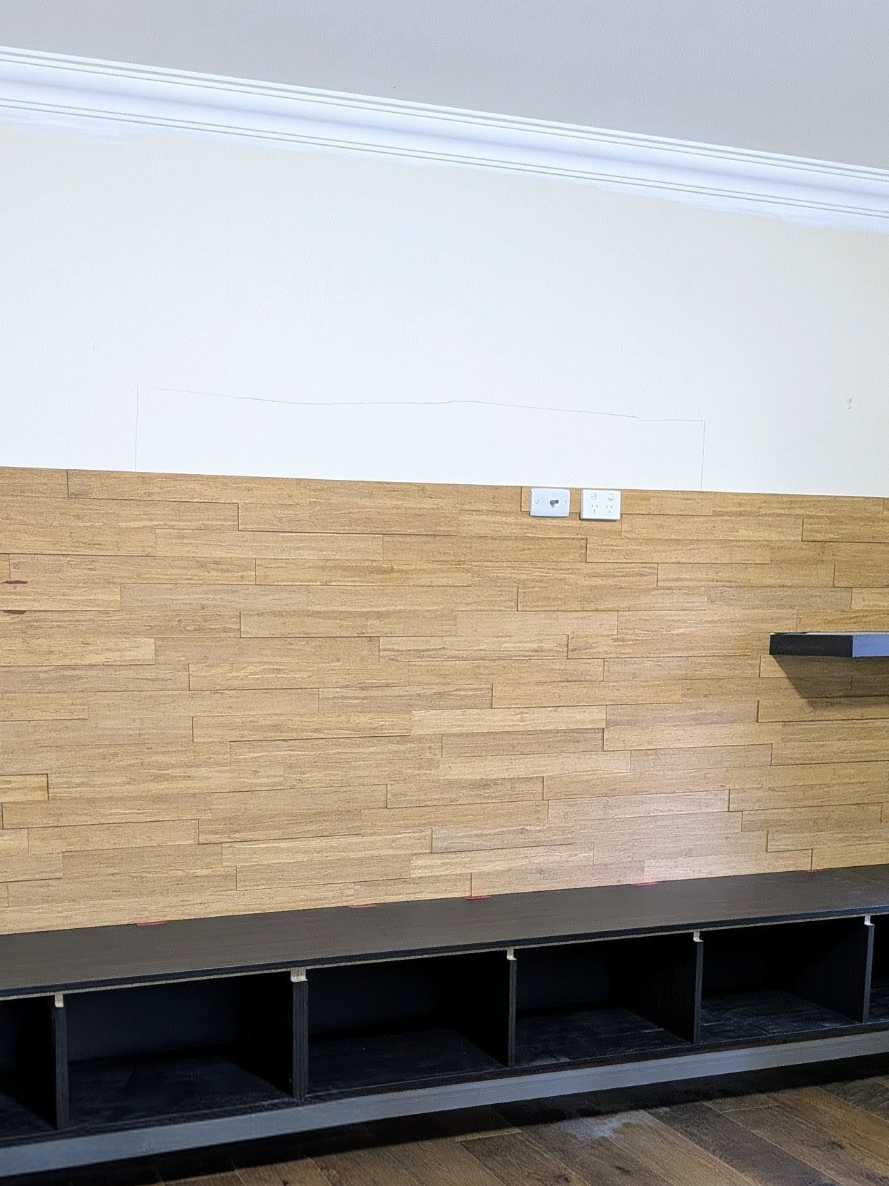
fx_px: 1267
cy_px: 816
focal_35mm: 37
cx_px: 349
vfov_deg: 49.0
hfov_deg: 38.5
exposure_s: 1/23.8
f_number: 1.7
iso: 396
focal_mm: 4.53
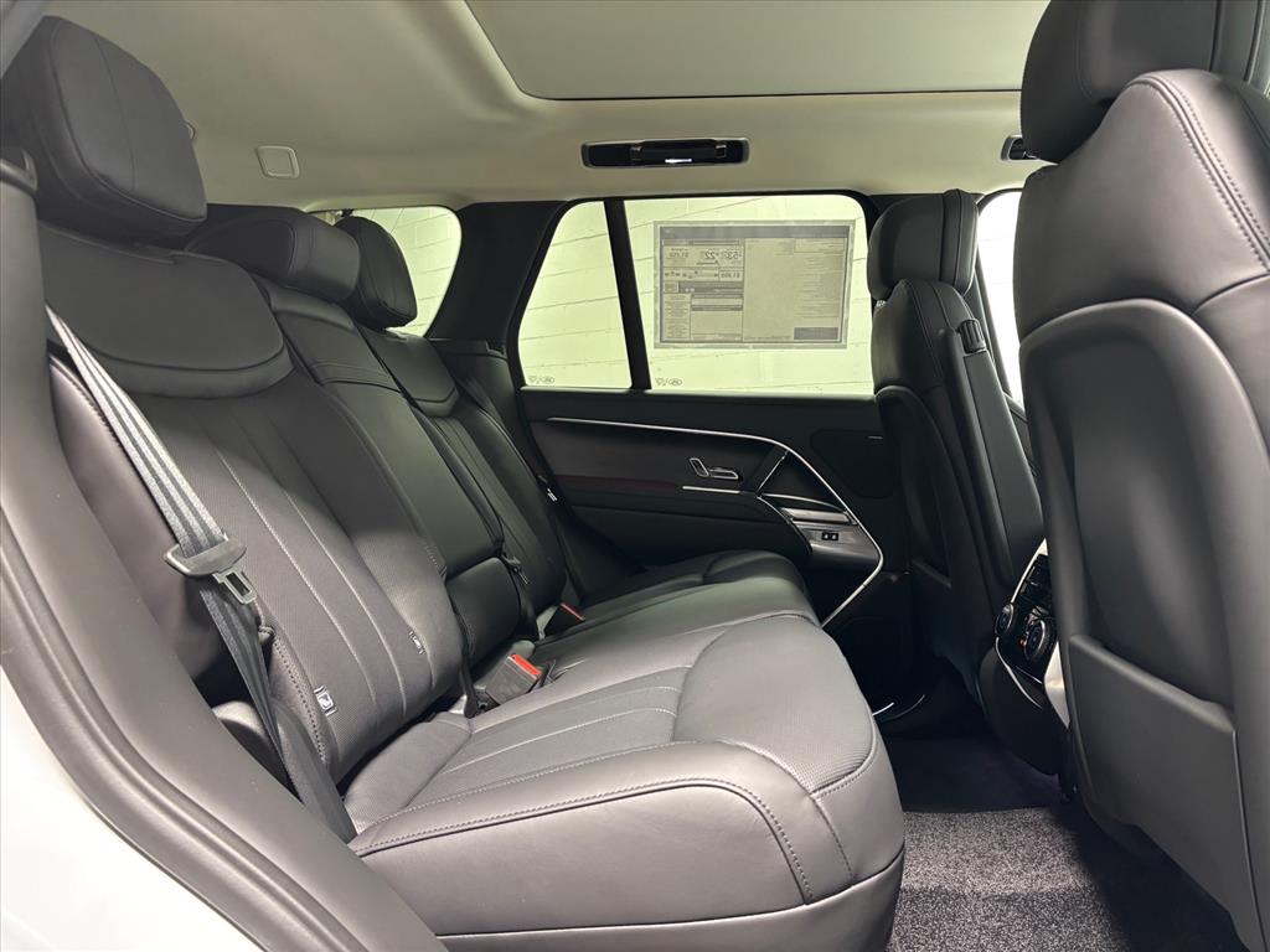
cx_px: 635
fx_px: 954
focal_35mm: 26
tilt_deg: -2.6
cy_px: 476
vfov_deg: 53.1
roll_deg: -0.4
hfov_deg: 67.3
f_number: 1.6
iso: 250
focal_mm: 5.96
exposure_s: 1/60
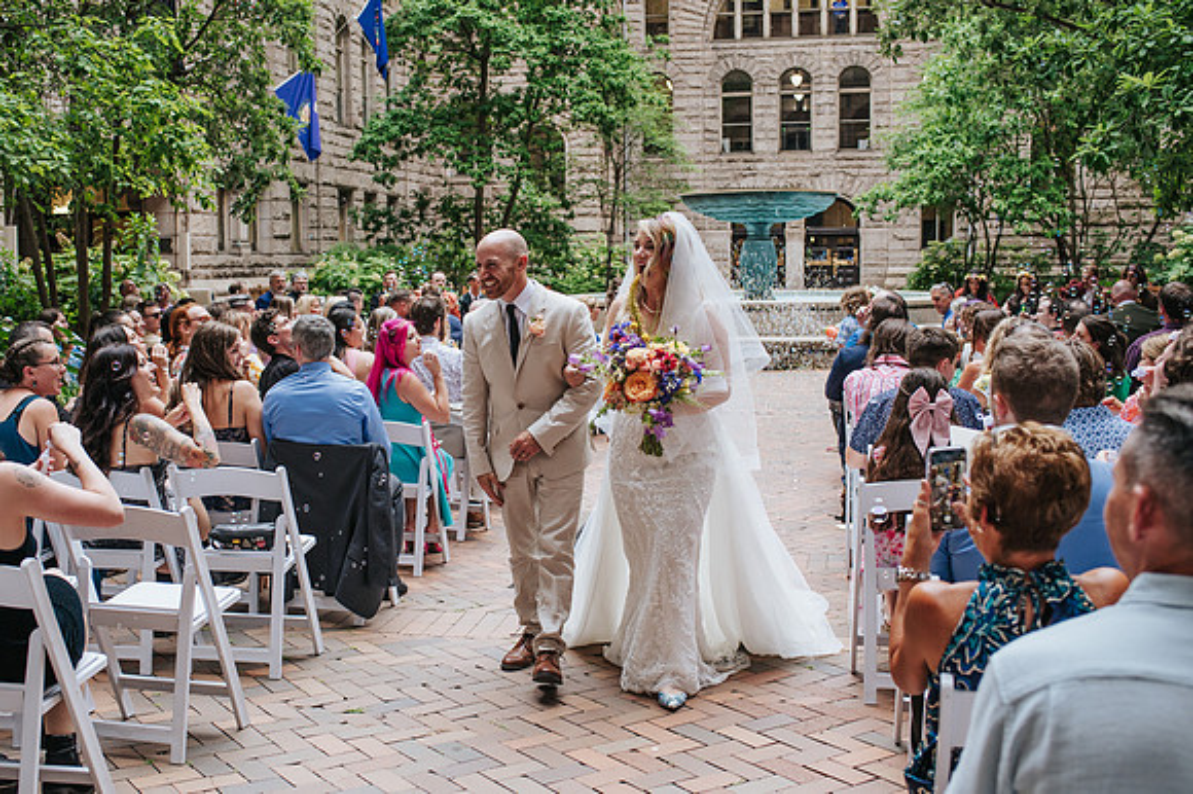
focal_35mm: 41
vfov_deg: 32.7
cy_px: 400
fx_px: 1352
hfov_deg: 47.5
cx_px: 516
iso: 800
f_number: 4
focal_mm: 35
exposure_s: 1/400
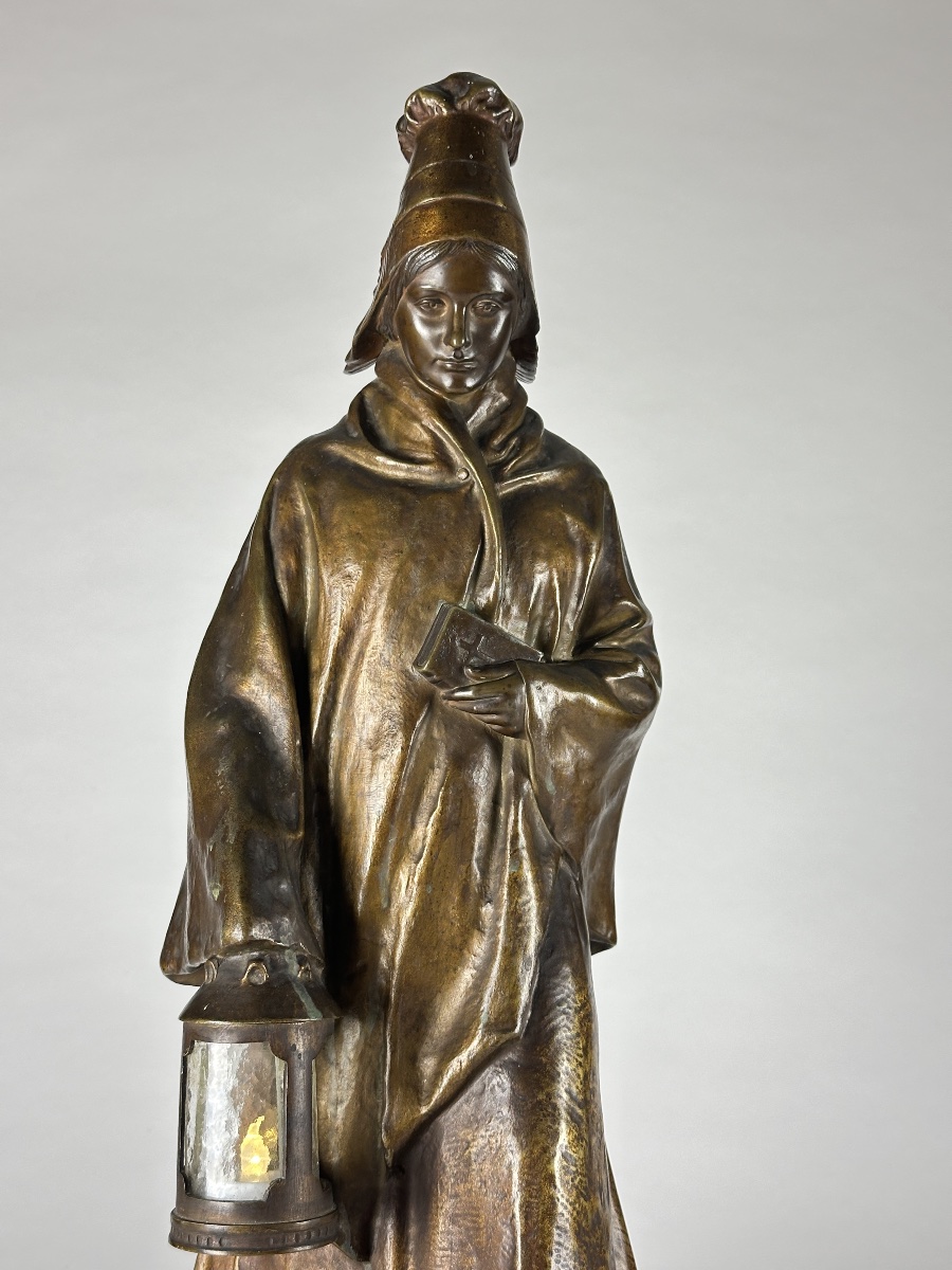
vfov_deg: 39.7
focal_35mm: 48
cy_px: 635
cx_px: 476
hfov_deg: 30.3
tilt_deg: +6.9
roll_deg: -0.8
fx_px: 1760
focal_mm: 6.86
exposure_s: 1/50
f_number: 1.78
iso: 125
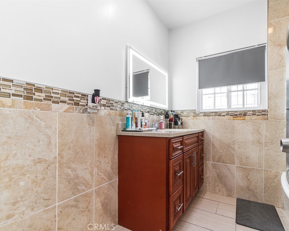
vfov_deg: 77.0
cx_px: 153
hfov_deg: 89.5
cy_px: 116
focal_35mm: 17
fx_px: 145
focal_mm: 10
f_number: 7.1
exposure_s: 1/15
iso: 320
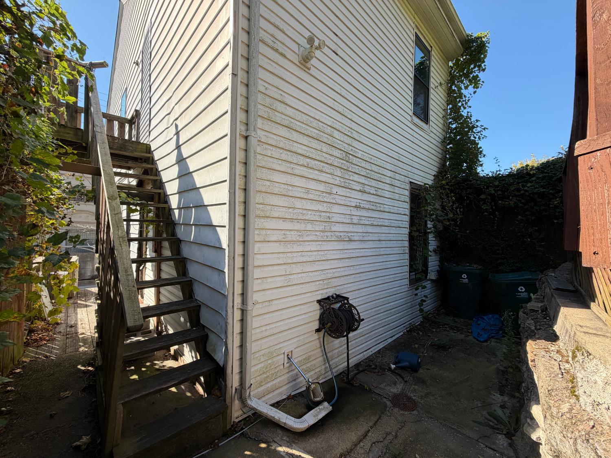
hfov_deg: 102.1
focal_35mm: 14
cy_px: 229
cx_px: 306
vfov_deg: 85.7
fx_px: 247
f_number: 2.2
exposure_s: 1/502
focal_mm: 2.22
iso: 64
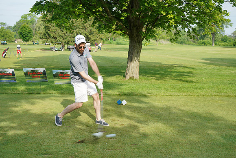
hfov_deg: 46.4
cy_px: 79
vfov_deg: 31.9
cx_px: 118
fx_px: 275
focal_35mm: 42
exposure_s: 1/250
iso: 125
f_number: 6.3
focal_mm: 42
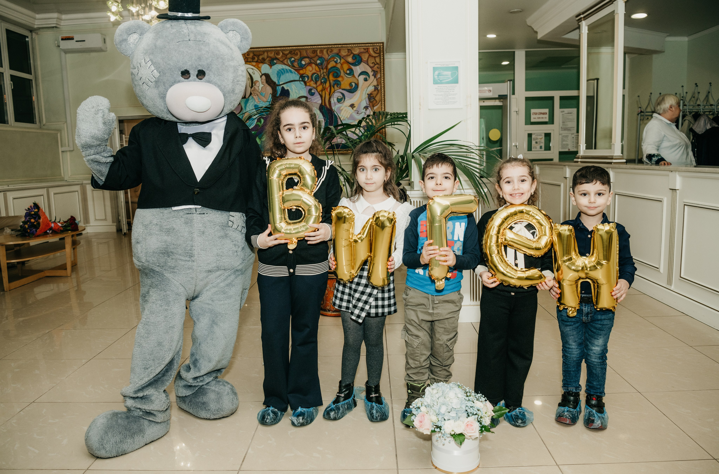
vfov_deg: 46.5
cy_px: 244
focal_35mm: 28
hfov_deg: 66.2
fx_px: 551
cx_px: 353
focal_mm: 26
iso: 320
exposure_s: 1/160
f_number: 4.5
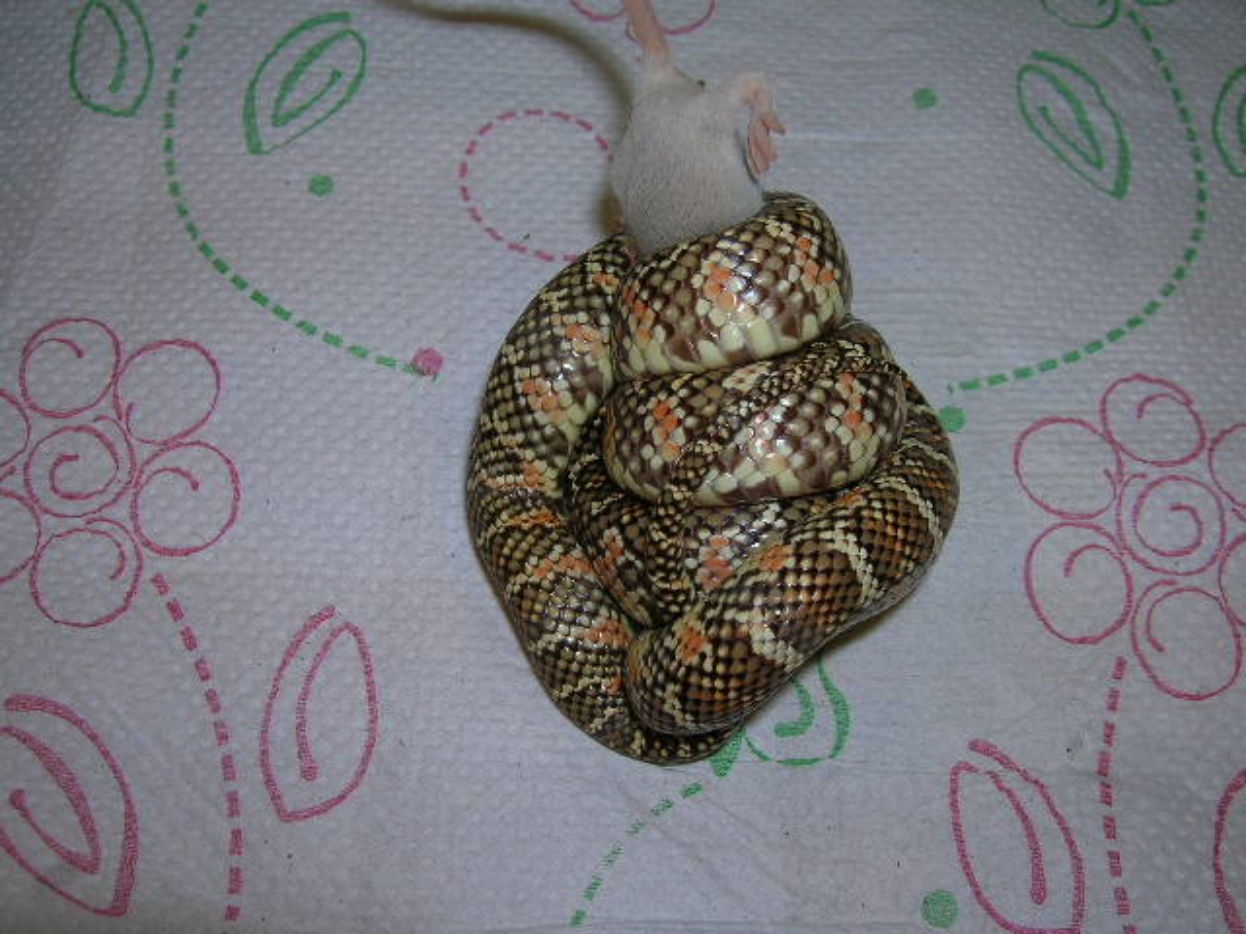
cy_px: 467
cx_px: 623
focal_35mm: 34
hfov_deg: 54.0
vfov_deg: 41.8
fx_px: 1224
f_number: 4.9
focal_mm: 5.7
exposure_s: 1/60.1
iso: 50
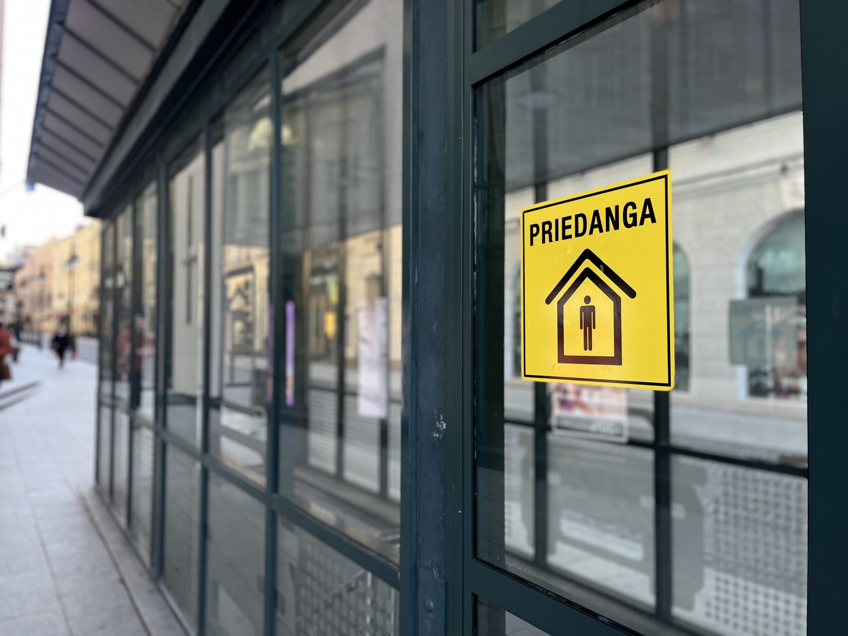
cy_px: 318
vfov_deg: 53.1
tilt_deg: -0.7
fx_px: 637
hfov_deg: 67.3
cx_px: 424
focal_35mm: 26
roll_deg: +0.5
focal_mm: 5.1
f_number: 1.6
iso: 40
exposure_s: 1/202
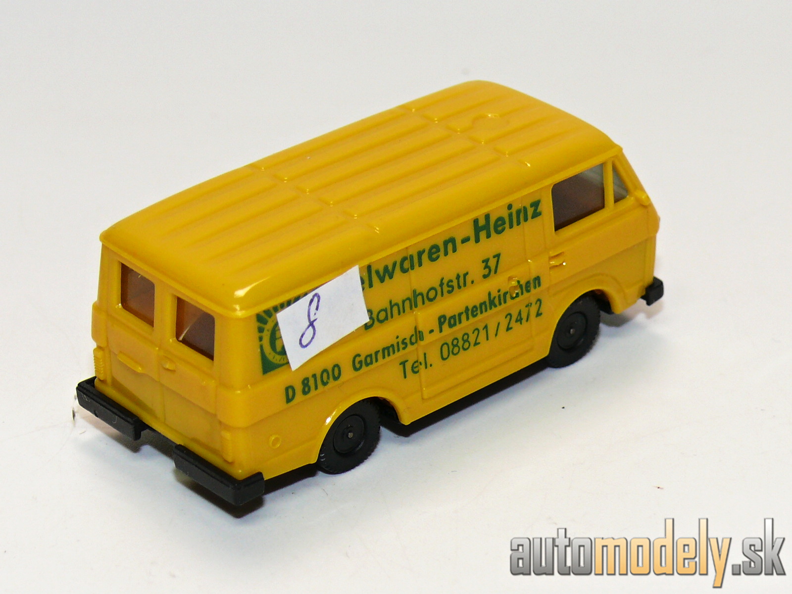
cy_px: 297
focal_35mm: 126
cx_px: 396
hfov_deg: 15.6
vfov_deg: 11.8
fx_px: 2883
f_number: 4
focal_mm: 15
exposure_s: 1/30
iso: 100
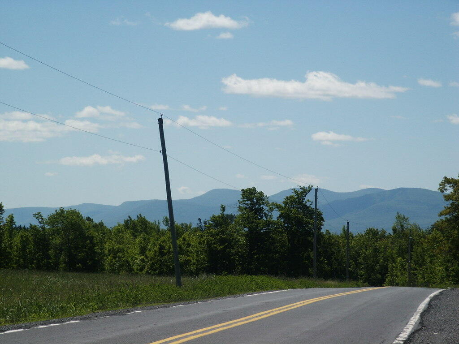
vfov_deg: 11.9
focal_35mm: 125
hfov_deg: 15.8
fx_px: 1657
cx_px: 230
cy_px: 172
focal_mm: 25.46
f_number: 8
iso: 64
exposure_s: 1/350
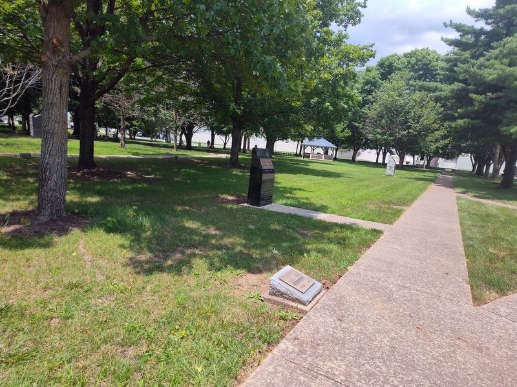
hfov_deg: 73.9
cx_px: 258
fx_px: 344
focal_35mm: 23
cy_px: 194
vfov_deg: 58.9
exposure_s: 1/1442
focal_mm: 5.56
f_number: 1.8
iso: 100
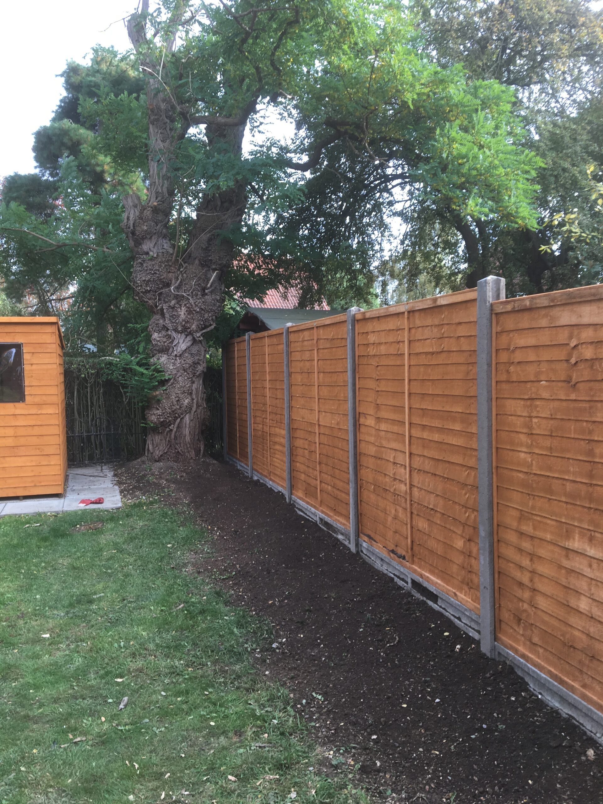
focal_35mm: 29
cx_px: 302
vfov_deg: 61.7
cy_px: 402
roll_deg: -0.9
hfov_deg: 48.2
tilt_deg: -4.4
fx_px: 674
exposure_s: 1/100
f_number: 2.2
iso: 25
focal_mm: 4.15
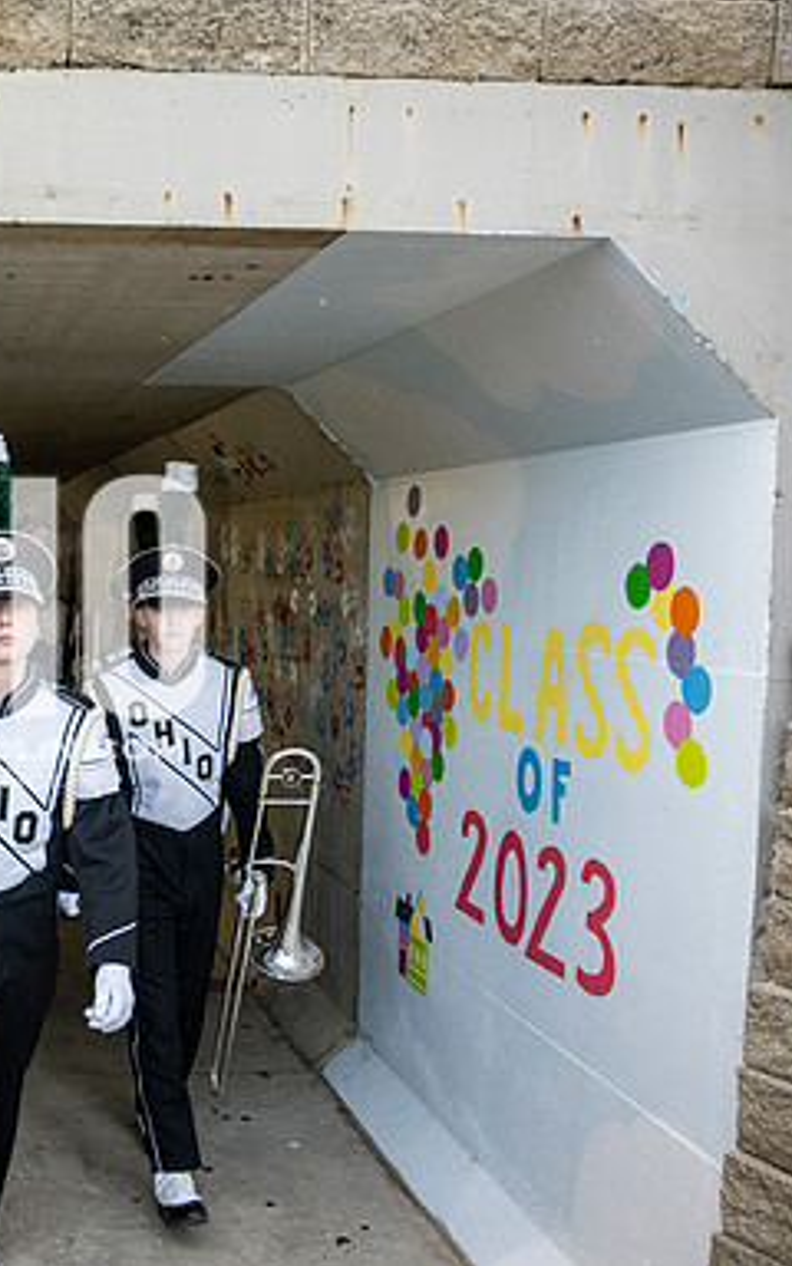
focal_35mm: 37
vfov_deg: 52.7
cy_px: 631
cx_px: -43
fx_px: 1278
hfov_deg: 31.2
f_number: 4
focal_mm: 24
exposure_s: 1/800
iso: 1600
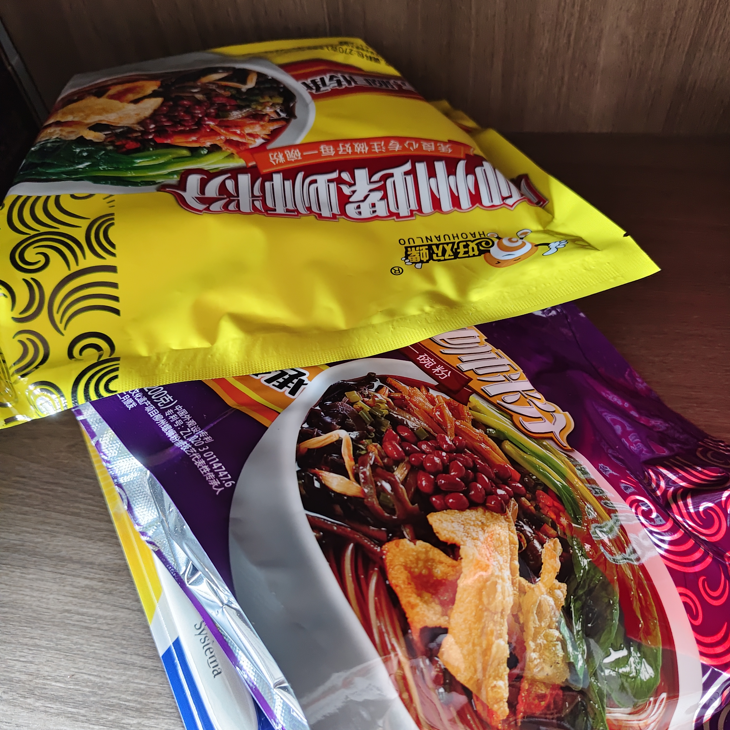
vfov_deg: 57.2
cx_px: 376
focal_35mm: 28
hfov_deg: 57.3
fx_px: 668
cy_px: 404
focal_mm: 5.56
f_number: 1.88
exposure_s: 1/50
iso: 1137
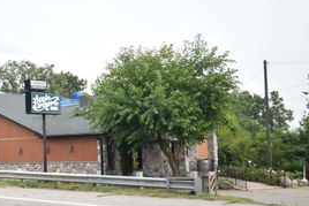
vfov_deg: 24.2
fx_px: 481
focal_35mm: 56
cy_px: 114
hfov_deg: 33.8
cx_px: 35
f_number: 5.6
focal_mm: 20
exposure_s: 1/200
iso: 100
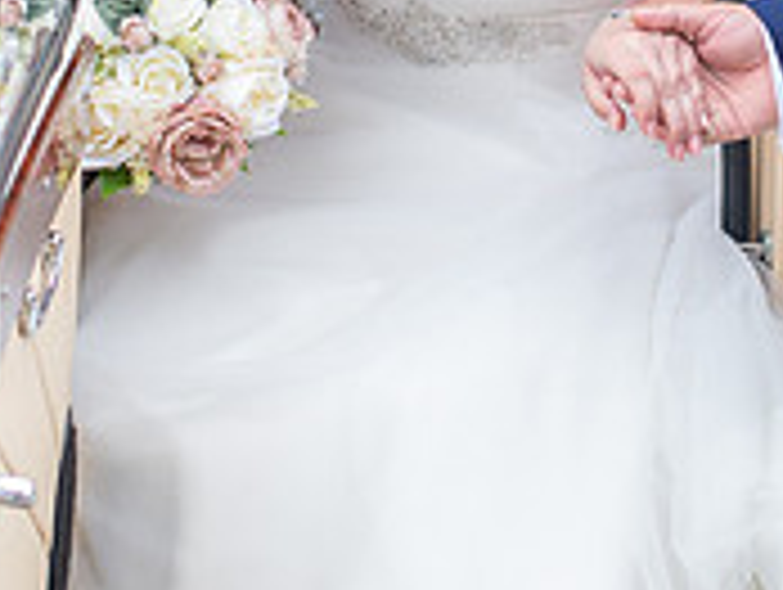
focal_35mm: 152
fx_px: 3443
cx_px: 498
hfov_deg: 13.0
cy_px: -79
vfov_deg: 9.7
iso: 100
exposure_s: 1/400
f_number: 2.8
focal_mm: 35
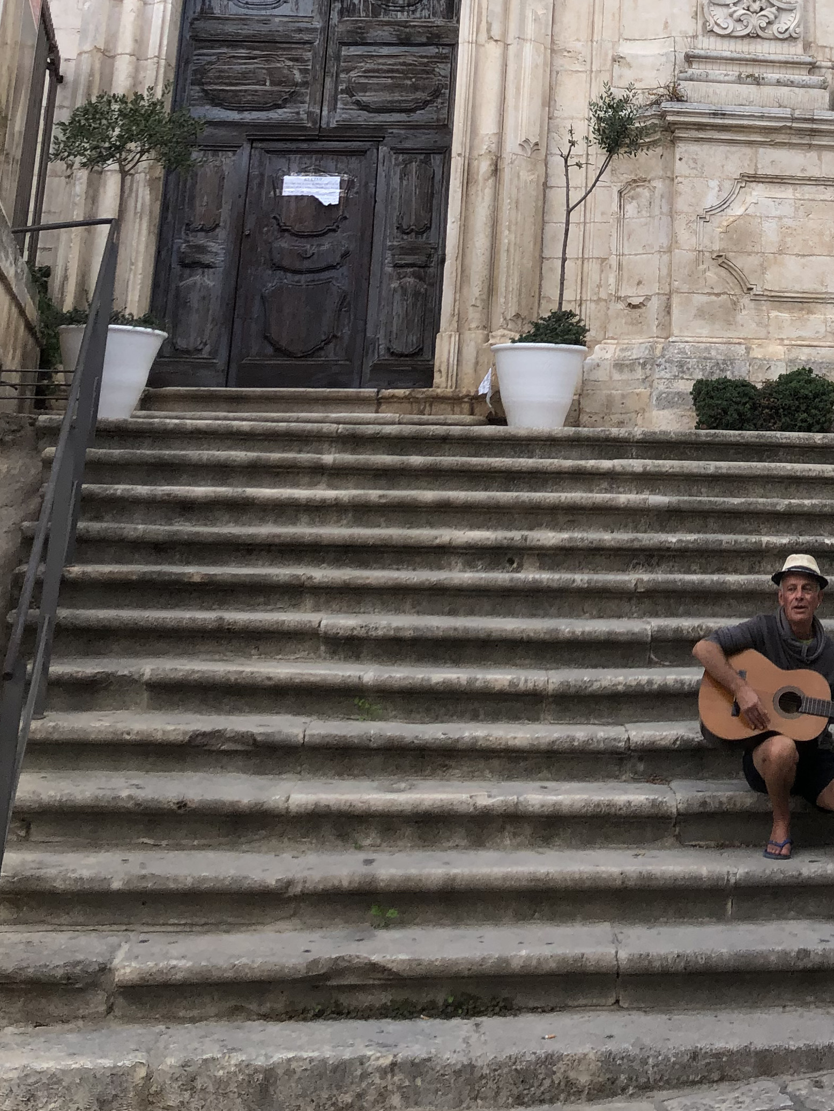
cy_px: 72
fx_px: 1734
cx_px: 735
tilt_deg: +17.0
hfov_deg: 26.2
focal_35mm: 54
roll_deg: +0.0
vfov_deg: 33.3
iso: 20
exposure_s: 1/437
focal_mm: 4
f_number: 1.8
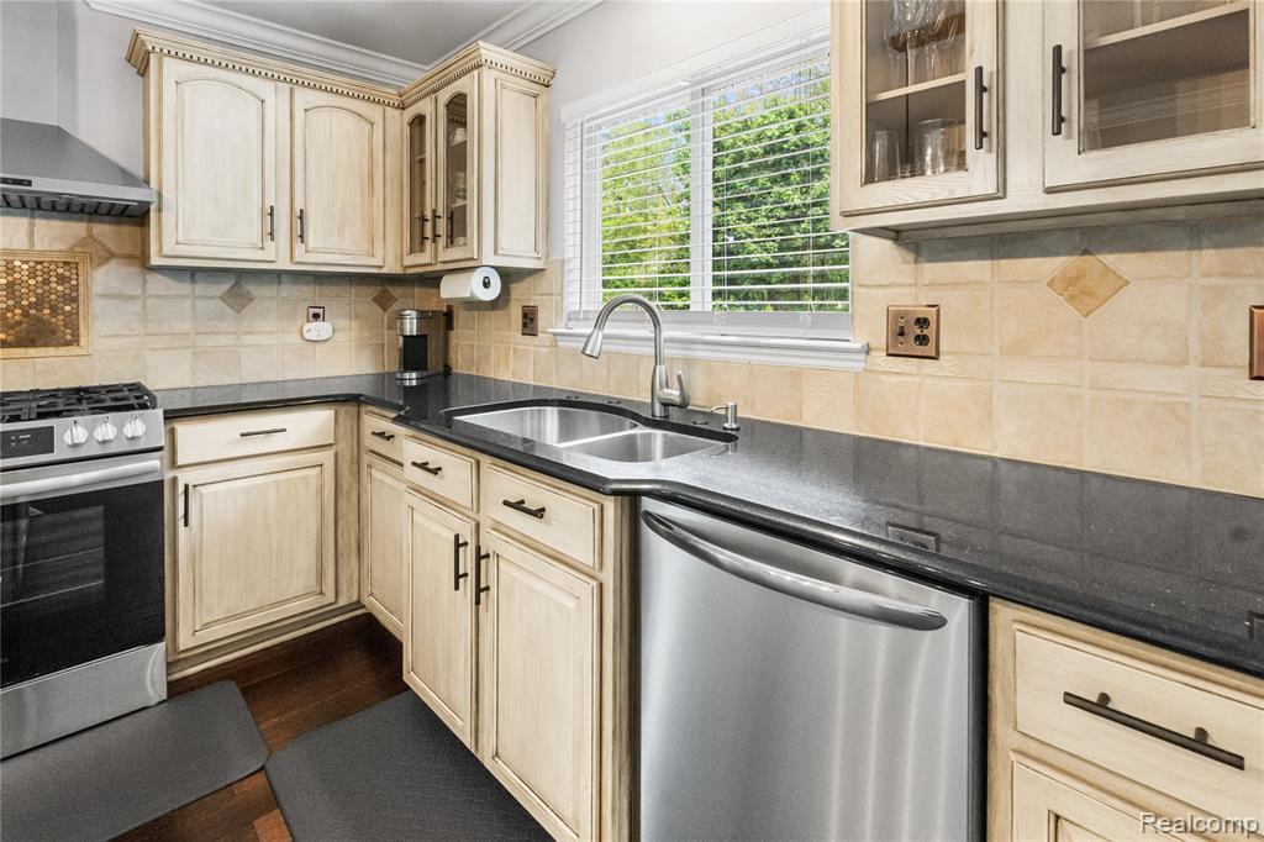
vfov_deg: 72.0
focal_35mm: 16
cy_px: 421
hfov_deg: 95.0
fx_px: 579
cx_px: 632
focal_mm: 16.5
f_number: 7.1
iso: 12800
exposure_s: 1/125
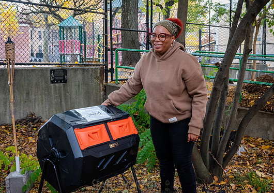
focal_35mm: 38
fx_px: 294
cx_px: 154
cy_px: 82
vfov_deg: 36.2
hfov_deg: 49.8
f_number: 4.5
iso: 2000
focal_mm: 27
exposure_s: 1/500
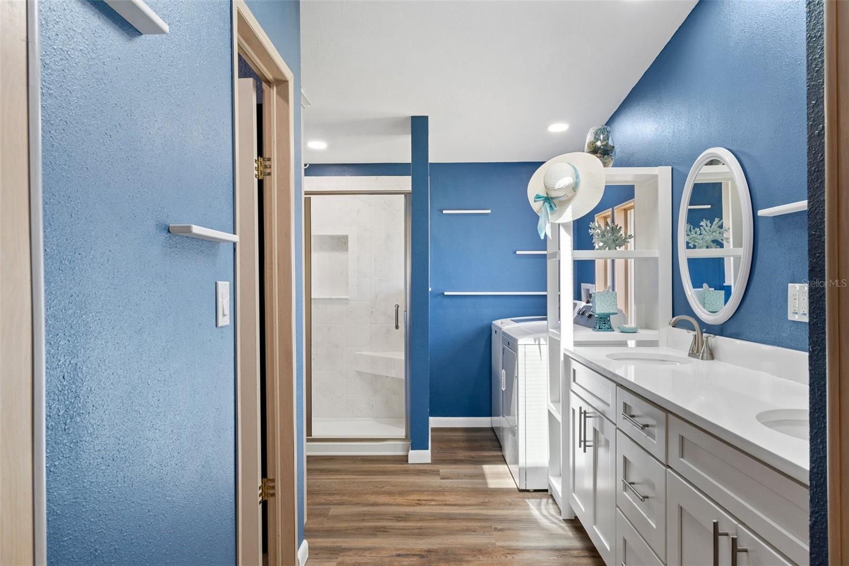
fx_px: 530
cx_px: 424
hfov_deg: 77.3
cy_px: 283
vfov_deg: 56.1
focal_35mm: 22
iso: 320
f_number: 8
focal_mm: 15
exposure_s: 1/3
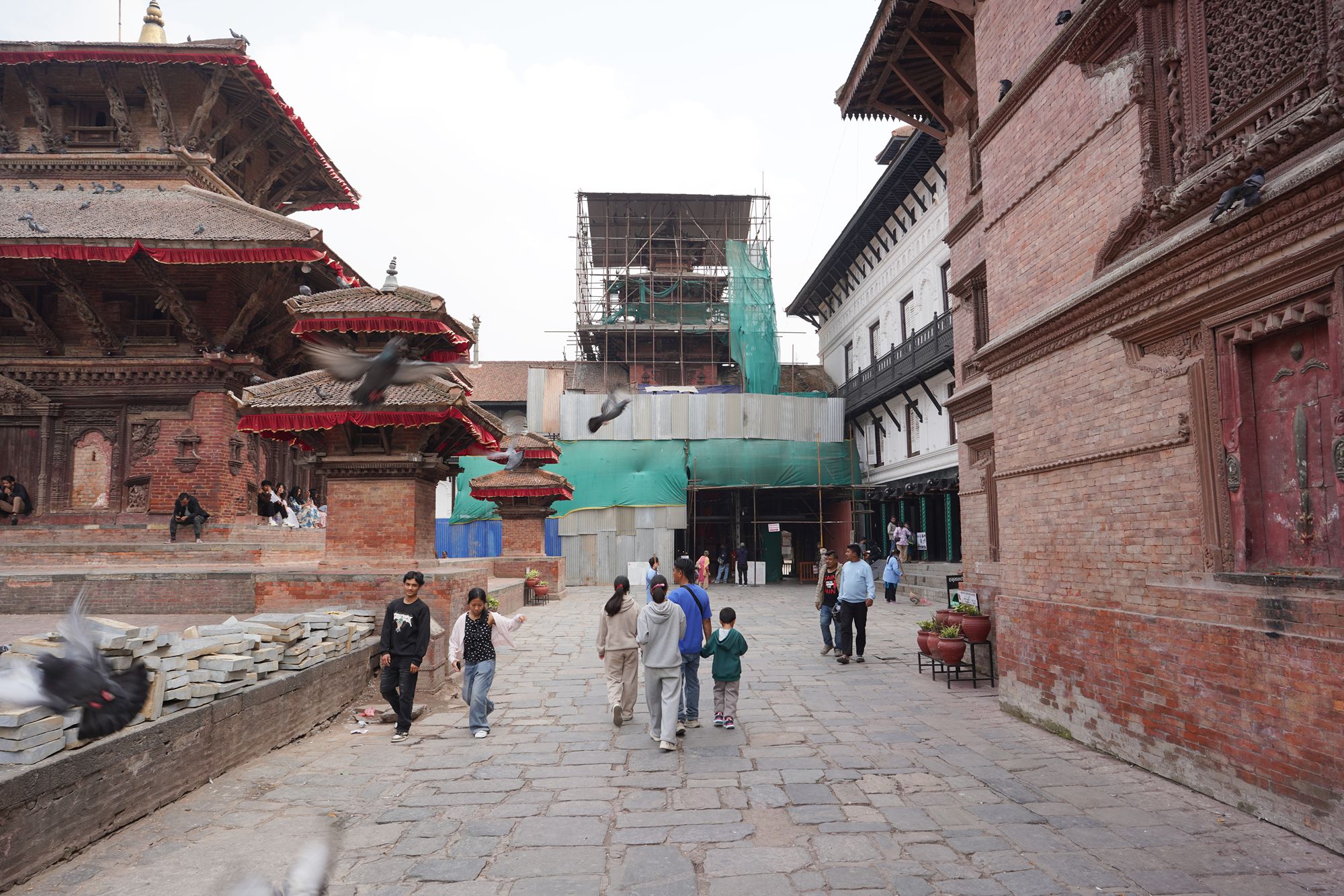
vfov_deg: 53.1
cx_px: 672
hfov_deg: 73.7
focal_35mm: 24
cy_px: 448
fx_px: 896
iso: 100
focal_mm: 24
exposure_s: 1/125
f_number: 7.1
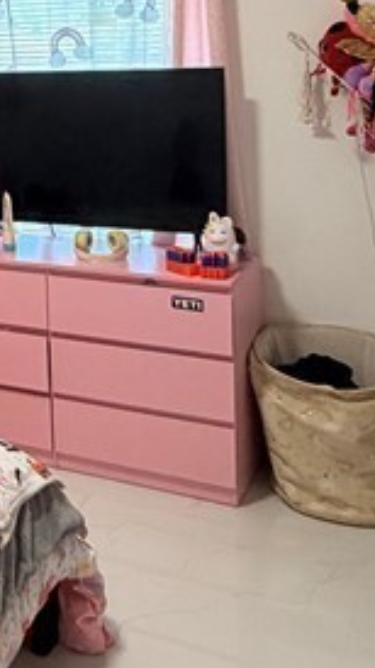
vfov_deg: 35.1
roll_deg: +2.9
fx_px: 1008
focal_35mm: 57
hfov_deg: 19.5
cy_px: 110
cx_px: -105
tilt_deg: -5.3
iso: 250
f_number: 2.2
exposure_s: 1/120
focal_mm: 2.22
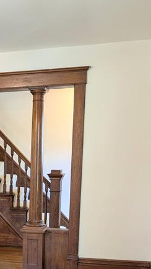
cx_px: 8
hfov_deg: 22.4
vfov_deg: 37.7
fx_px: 370
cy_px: 233
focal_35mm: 52
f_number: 1.73
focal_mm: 4.38
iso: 95
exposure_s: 1/24
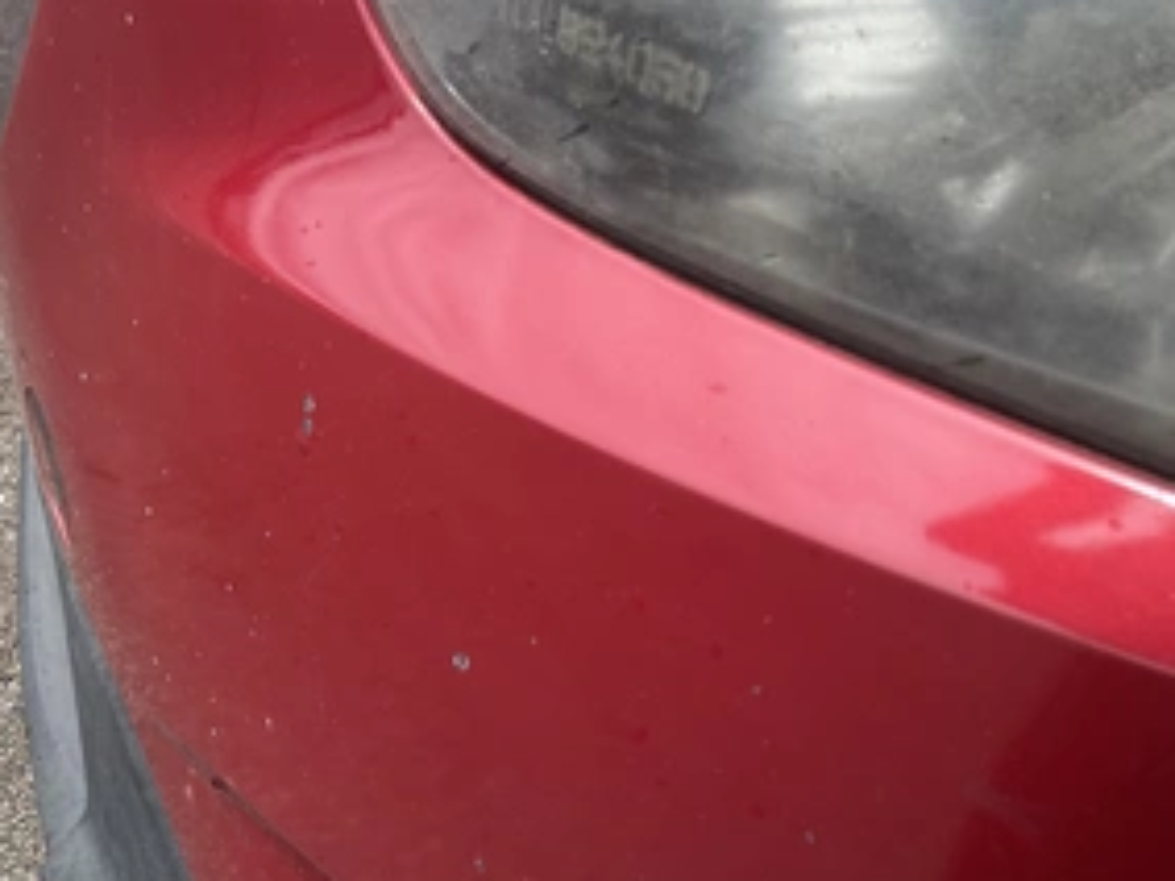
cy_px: 611
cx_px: 428
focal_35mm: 41
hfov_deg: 45.3
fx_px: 1391
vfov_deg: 34.7
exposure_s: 1/691
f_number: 1.8
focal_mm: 3
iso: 25
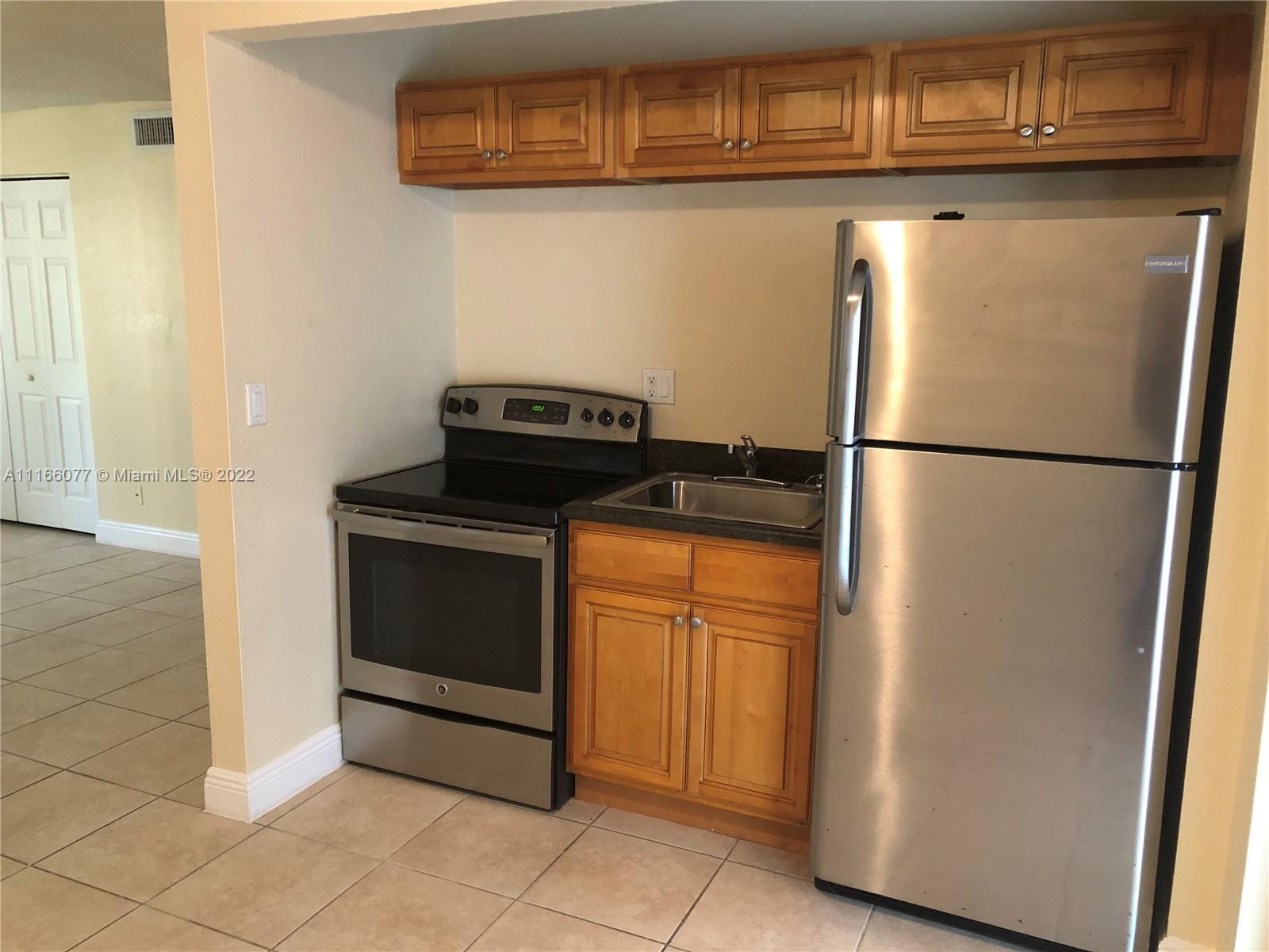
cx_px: 634
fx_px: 1026
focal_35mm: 28
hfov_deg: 63.4
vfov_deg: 49.7
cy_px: 476
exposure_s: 1/12
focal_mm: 3.99
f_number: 1.8
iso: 100
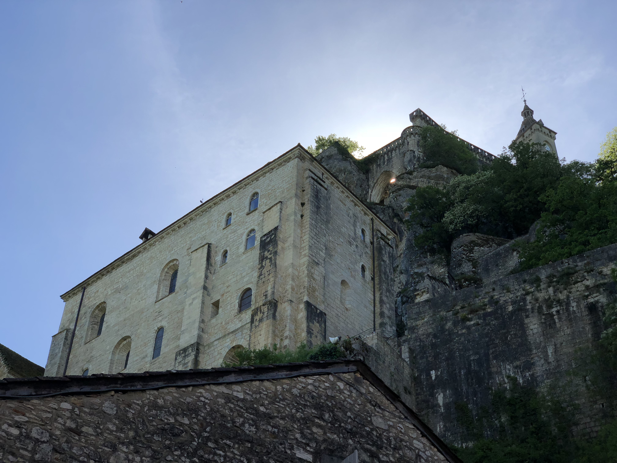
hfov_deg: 36.8
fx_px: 927
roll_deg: -1.6
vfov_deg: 28.0
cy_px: 232
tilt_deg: +44.0
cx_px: 308
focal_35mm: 52
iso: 16
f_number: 2.4
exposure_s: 1/1066
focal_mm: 6
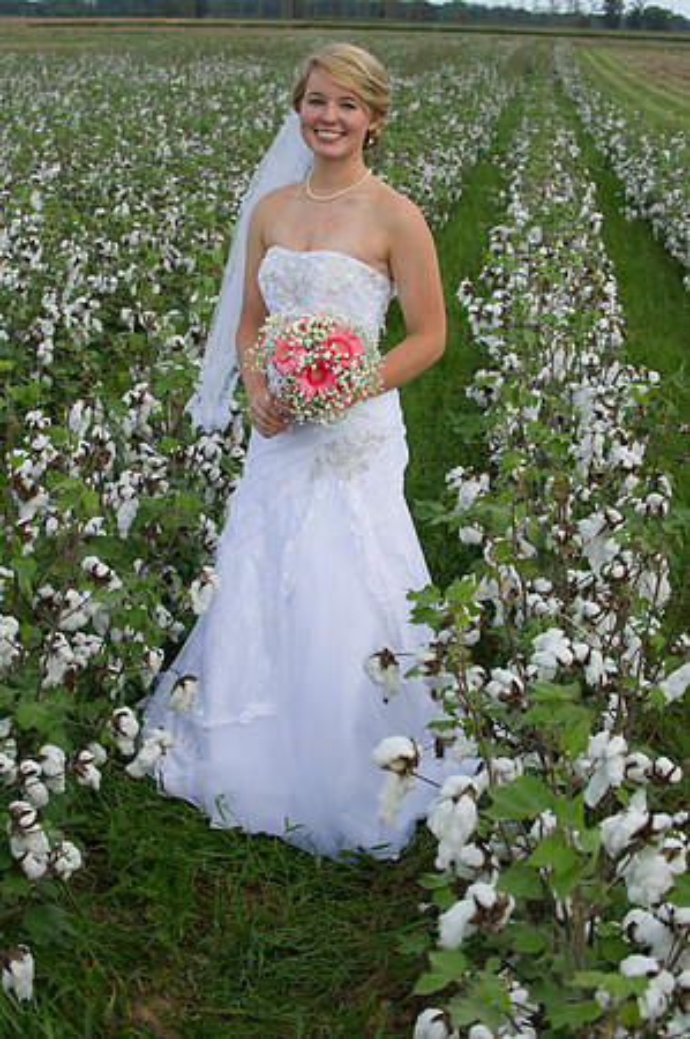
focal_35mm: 70
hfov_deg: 19.4
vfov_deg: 28.9
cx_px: 345
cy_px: 520
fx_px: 2017
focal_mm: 70
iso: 200
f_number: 7.1
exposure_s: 1/125
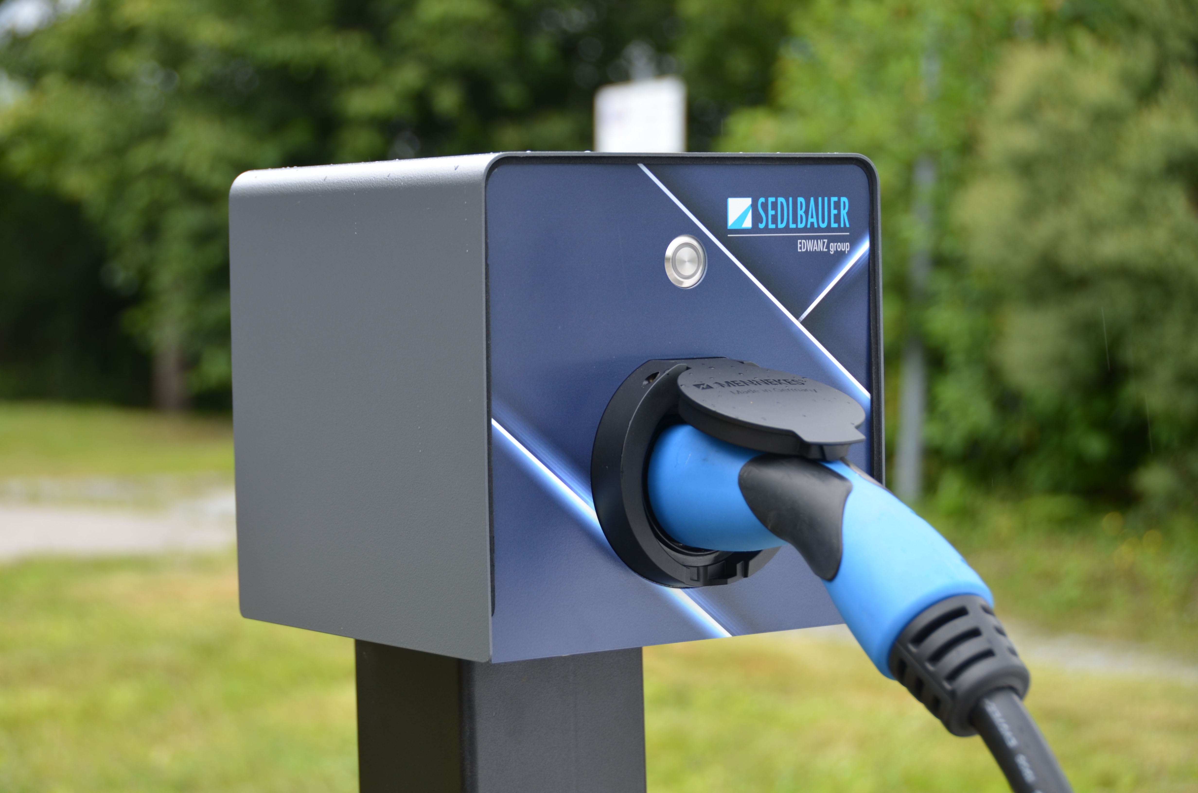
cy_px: 396
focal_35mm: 84
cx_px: 599
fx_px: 2790
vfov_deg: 16.2
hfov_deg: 24.2
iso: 100
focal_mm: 56
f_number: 4.8
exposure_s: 1/90
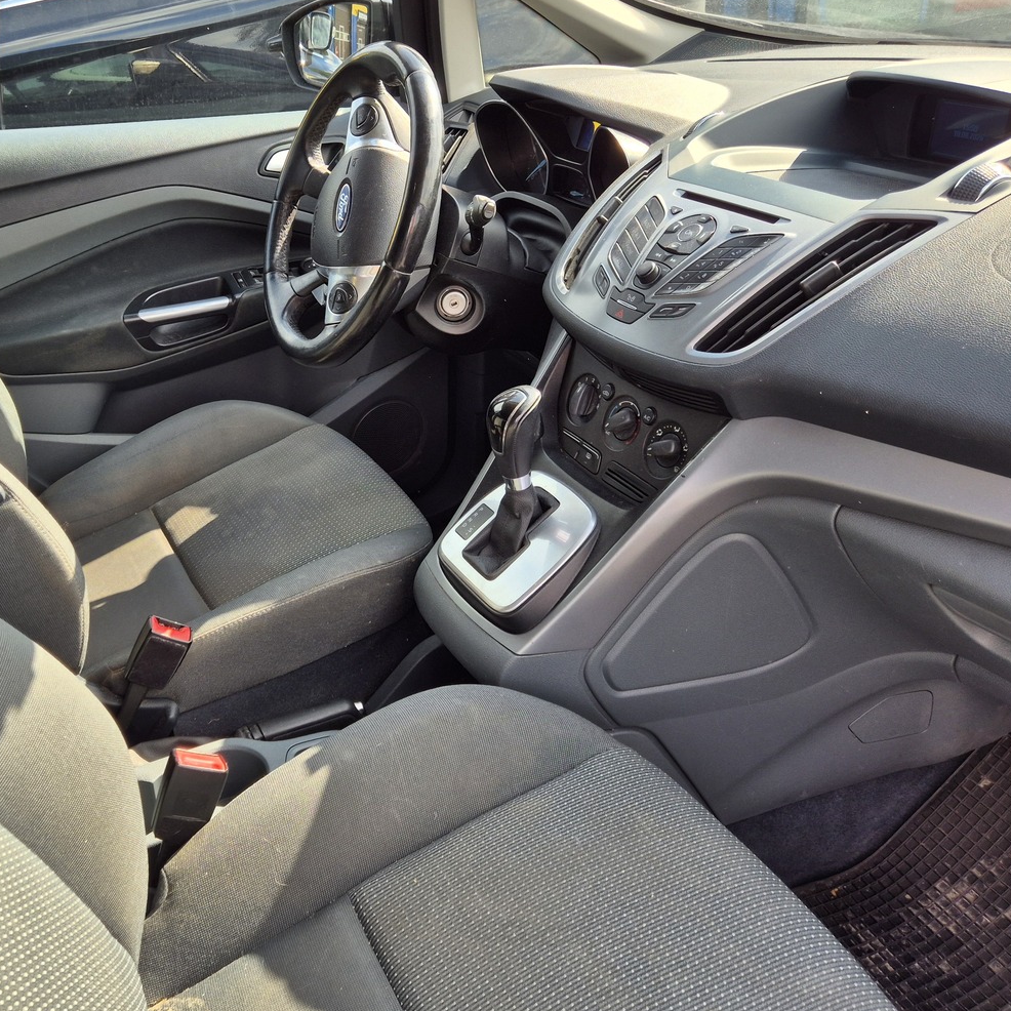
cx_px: 336
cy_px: 455
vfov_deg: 49.7
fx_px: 1090
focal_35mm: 33
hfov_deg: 48.9
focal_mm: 5.4
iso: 25
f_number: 1.8
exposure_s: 1/345
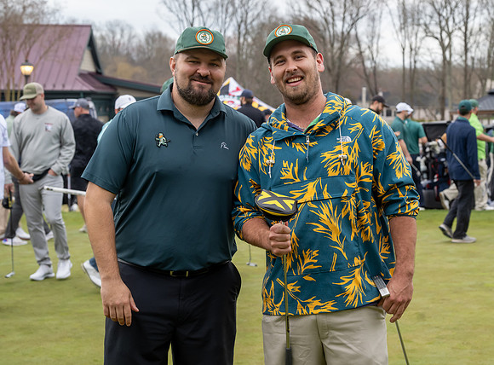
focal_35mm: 71
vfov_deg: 20.5
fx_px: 1010
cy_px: 170
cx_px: 299
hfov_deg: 27.4
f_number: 5.6
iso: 900
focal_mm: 60
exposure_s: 1/320
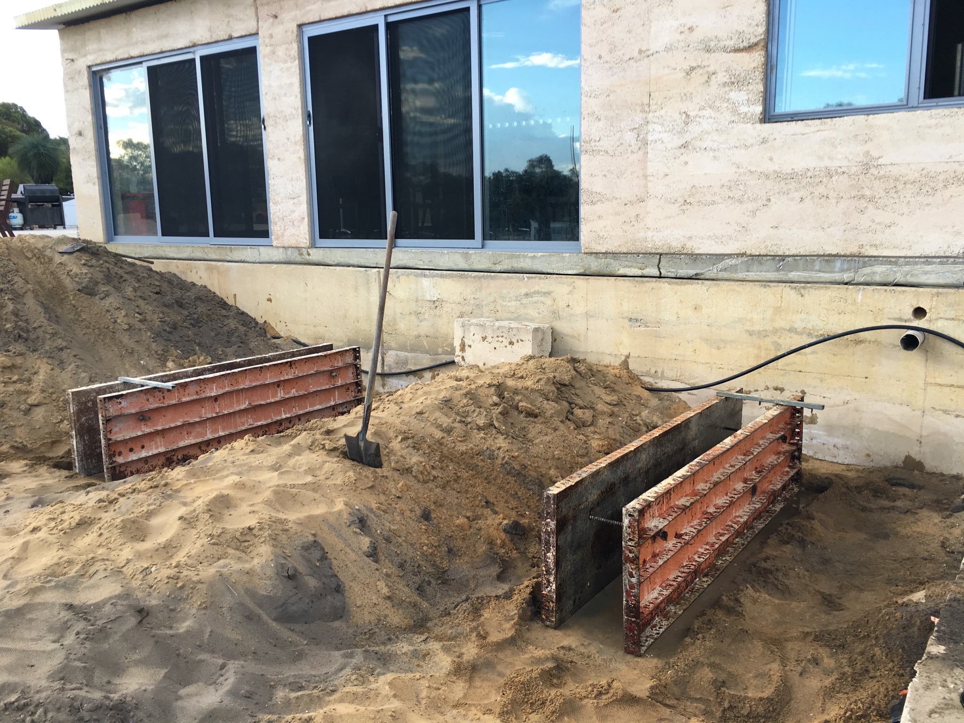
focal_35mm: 29
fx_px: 808
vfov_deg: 48.2
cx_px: 482
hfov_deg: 61.7
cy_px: 362
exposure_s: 1/146
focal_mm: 4.15
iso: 25
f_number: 2.2
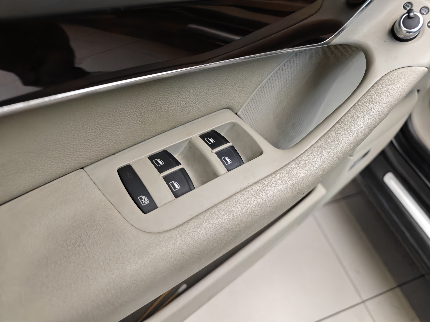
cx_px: 215
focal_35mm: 23
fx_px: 286
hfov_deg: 73.9
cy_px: 161
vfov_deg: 58.9
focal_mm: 8.7
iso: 6400
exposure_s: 1/750
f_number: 1.9
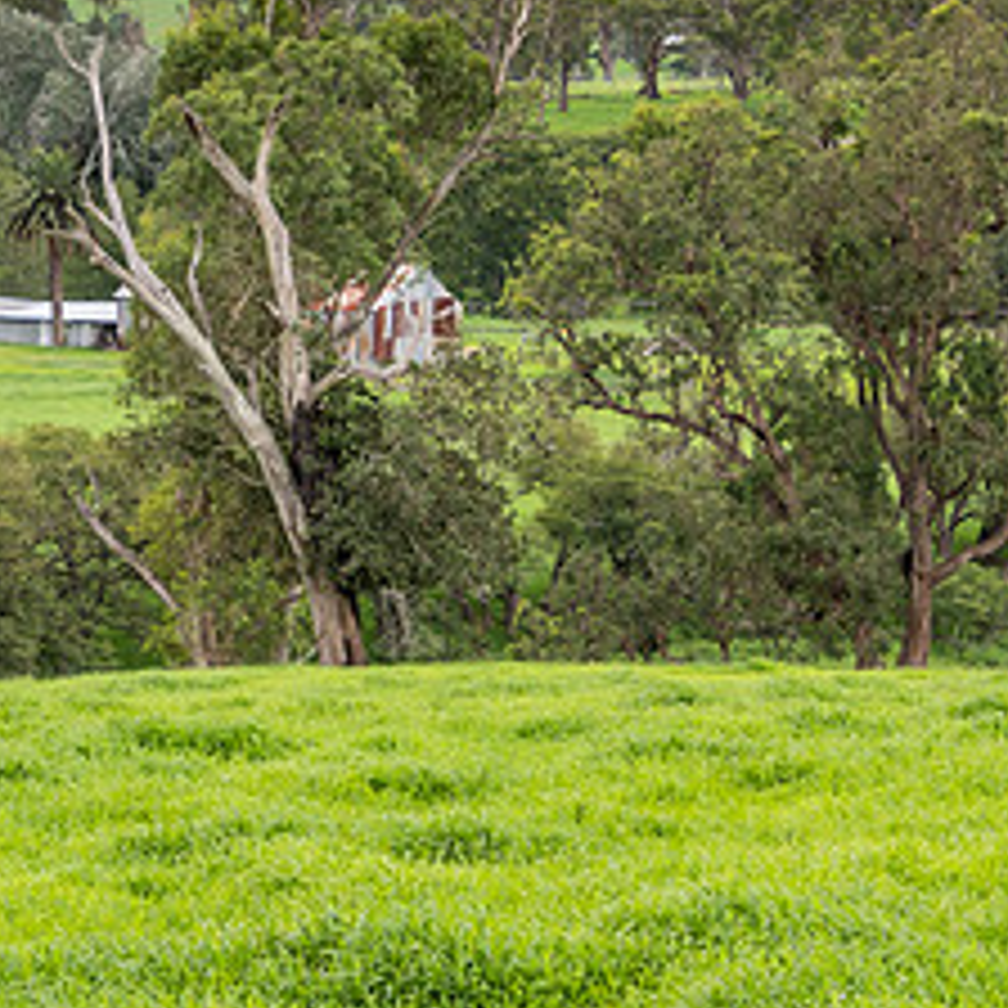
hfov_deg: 7.5
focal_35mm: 231
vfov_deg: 7.6
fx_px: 7610
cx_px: -176
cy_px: 317
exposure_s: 1/250
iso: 200
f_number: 8
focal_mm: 70
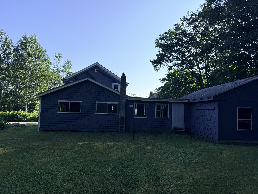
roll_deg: -1.9
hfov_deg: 71.6
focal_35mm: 24
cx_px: 129
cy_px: 97
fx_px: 179
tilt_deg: +4.1
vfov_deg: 56.8
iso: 80
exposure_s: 1/3584
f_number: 1.78
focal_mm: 6.76
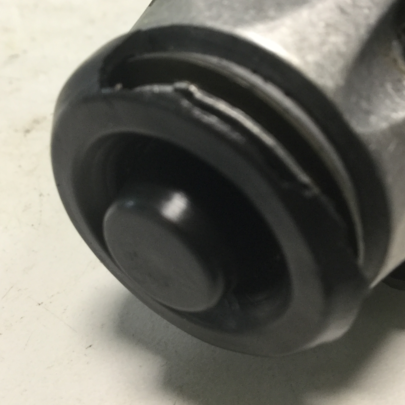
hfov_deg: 40.8
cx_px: 229
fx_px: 543
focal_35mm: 41
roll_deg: +5.2
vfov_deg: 40.9
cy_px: 182
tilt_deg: -41.4
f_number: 2.4
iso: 100
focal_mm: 3.3
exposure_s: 1/30
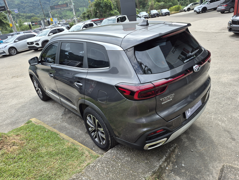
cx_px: 120
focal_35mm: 23
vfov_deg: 58.9
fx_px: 159
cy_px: 90
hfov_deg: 73.9
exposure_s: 1/626
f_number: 1.8
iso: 25
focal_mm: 5.4
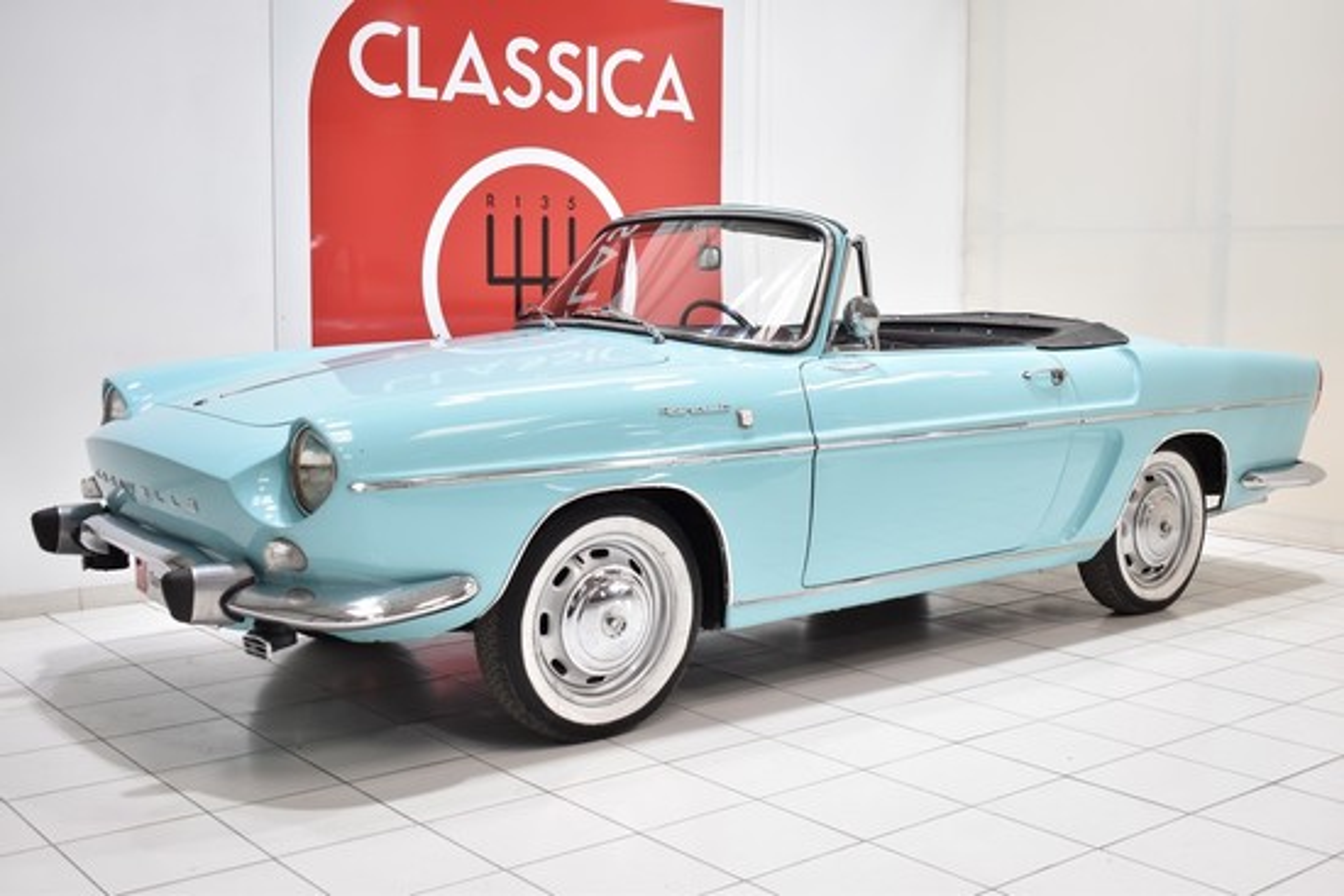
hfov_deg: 46.4
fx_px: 1568
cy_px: 448
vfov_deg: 31.9
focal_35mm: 42
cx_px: 672
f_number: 4.2
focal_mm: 28
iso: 100
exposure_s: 1/25
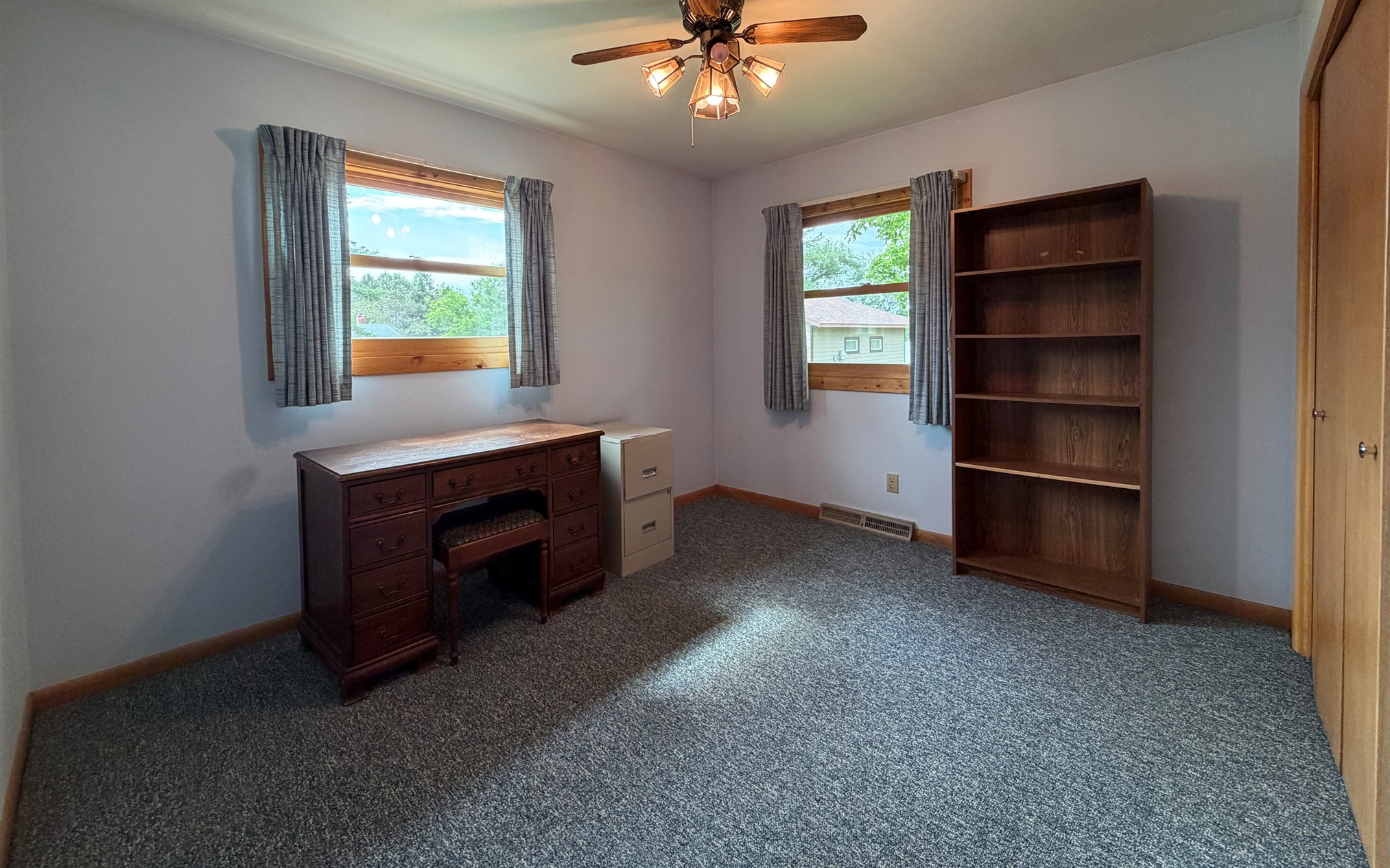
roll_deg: +0.7
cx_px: 696
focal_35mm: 15
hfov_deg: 101.5
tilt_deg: -2.4
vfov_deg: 74.1
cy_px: 357
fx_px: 568
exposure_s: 1/60
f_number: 2.2
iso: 200
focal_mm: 2.22
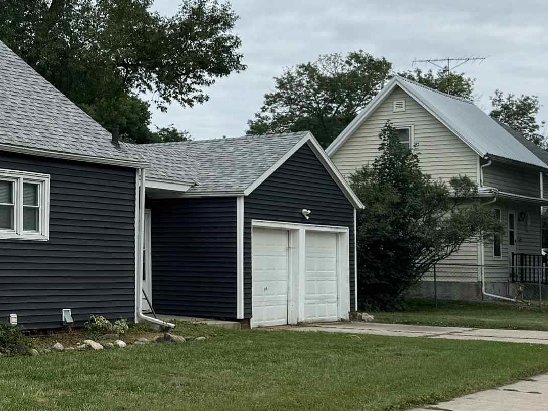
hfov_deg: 25.1
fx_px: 1076
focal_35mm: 68
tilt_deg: +3.8
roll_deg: -0.1
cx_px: -147
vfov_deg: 21.6
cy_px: 202
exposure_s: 1/2331
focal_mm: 6.76
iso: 80
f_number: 1.78
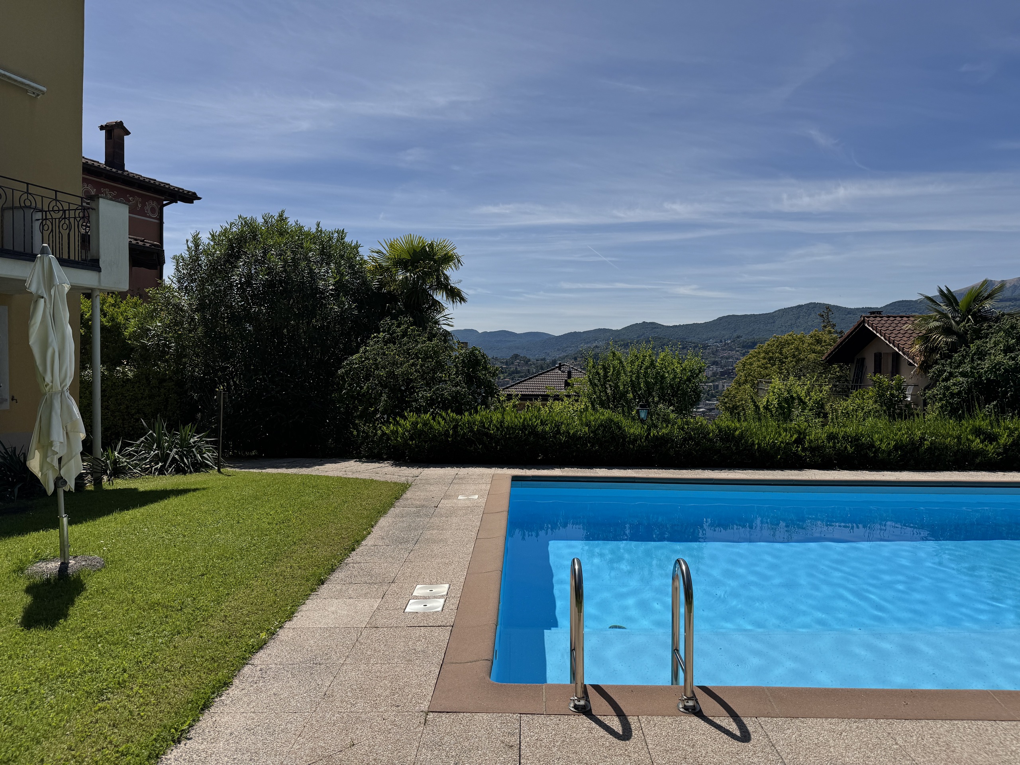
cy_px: 382
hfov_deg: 71.6
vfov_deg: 56.8
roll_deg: +0.2
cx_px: 510
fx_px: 707
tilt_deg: -0.4
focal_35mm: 24
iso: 80
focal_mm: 6.76
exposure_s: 1/9009
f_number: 1.78
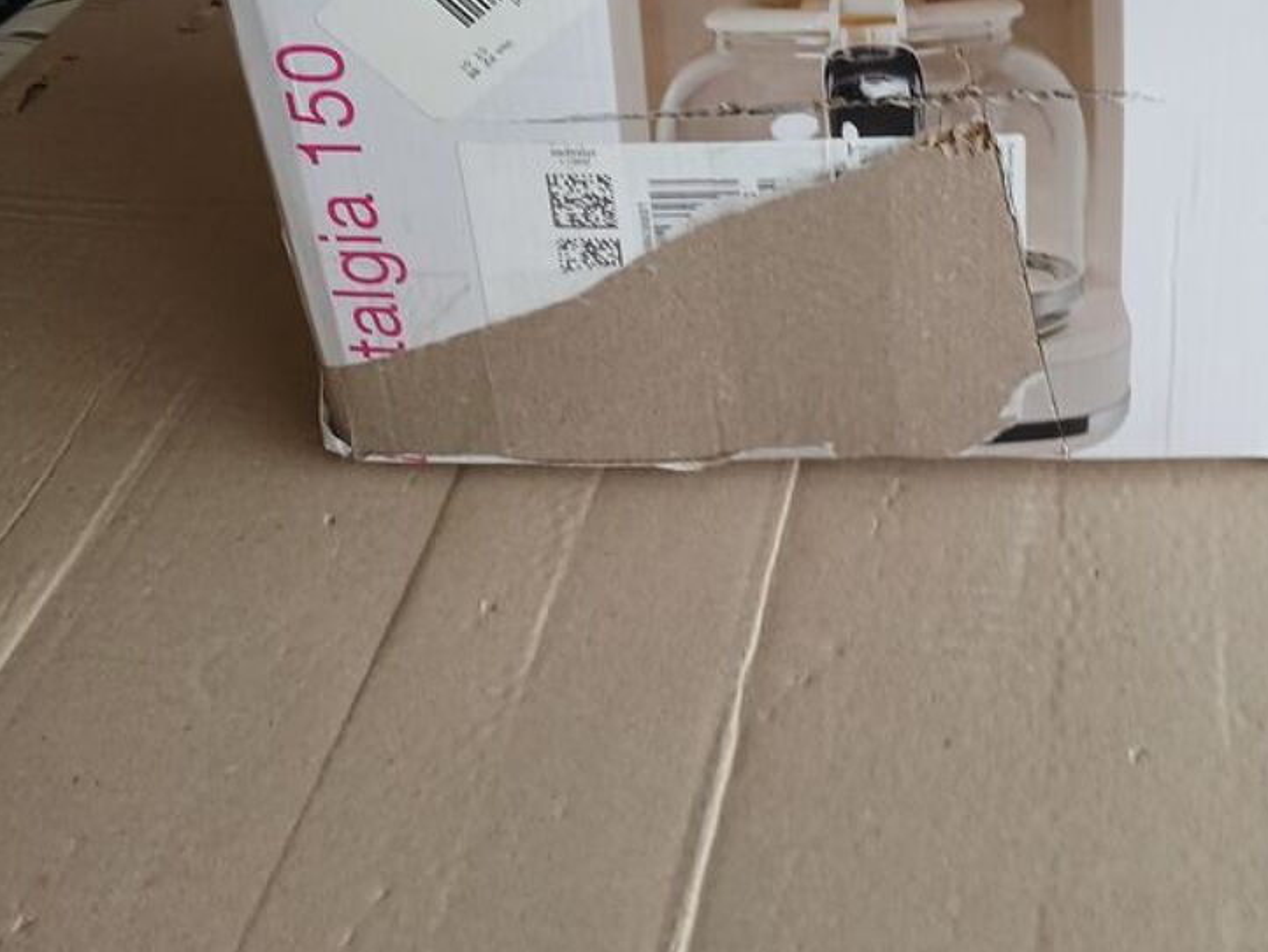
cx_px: 864
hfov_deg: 39.1
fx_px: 1759
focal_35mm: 48
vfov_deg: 27.7
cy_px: -94
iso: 50
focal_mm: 3.98
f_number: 1.8
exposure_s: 1/50
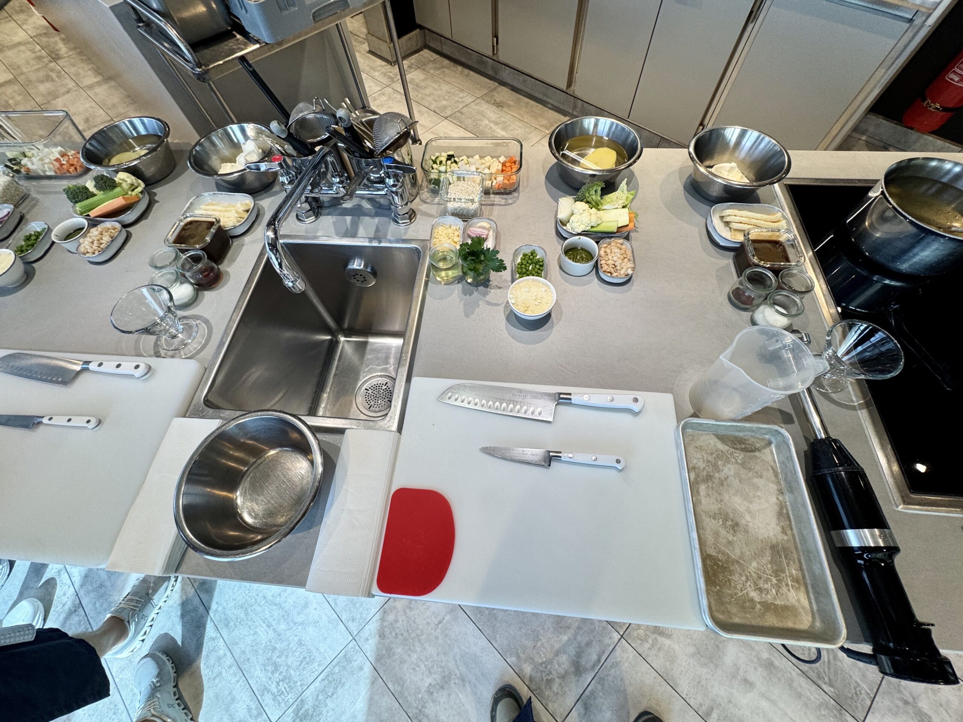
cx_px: 482
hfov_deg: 102.1
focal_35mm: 14
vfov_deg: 85.7
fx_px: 389
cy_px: 361
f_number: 2.2
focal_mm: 2.22
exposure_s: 1/120
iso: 80
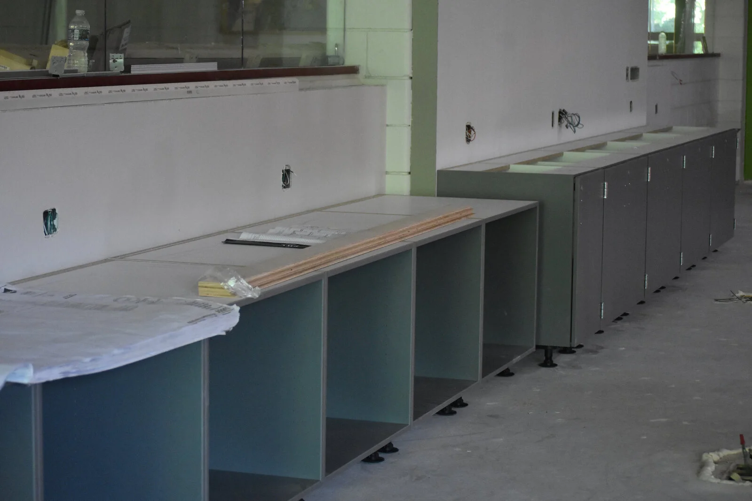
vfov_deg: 16.6
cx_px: 376
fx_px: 1723
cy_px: 250
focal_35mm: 82
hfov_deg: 24.6
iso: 4500
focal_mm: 55
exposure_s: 1/60
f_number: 4
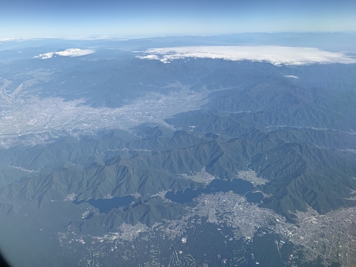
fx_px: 267
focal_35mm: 26
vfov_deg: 53.1
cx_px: 178
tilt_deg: -23.3
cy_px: 134
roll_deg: +2.2
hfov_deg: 67.3
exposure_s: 1/1490
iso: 25
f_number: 1.8
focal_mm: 4.25
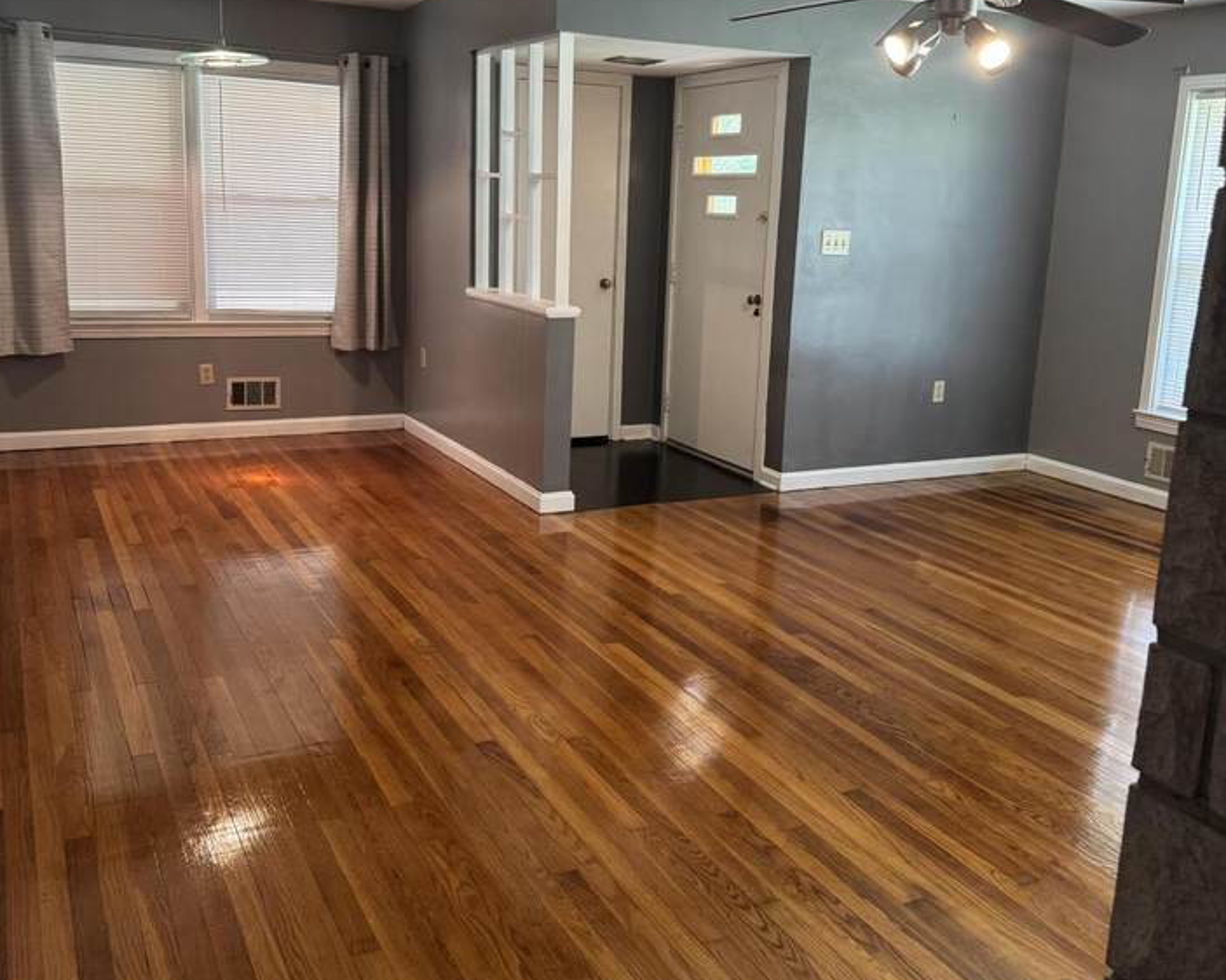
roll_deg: -2.9
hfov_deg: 55.7
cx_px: 600
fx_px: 1161
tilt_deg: -14.5
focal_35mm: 32
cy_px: 420
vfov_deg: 45.7
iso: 200
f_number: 1.78
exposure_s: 1/60
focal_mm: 6.76
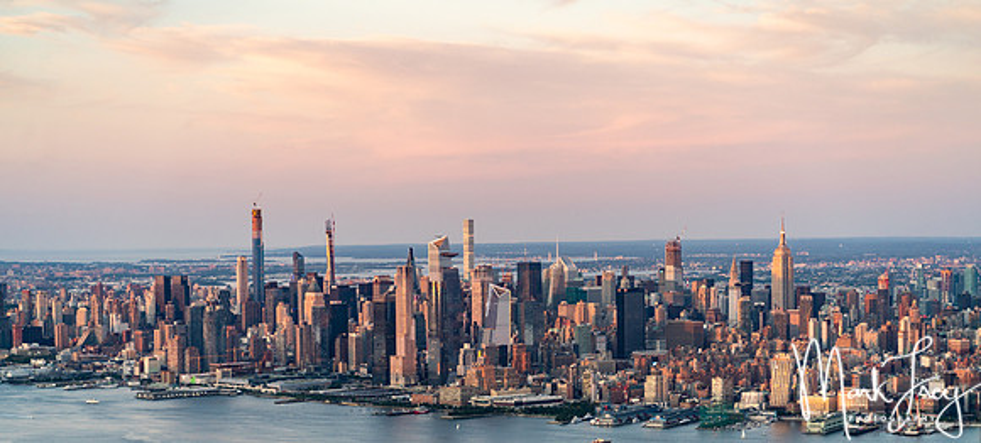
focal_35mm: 83
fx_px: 2053
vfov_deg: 12.3
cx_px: 492
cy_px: 324
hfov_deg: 26.9
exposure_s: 1/400
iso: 400
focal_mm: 75
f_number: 3.5
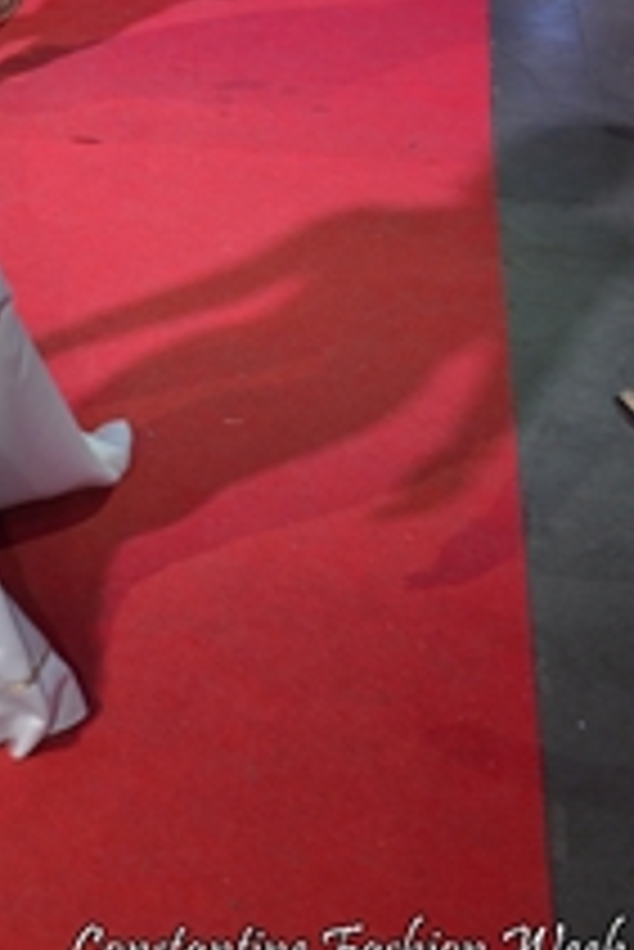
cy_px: -72
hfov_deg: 11.4
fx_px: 3112
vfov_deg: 16.8
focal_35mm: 118
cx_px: -85
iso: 400
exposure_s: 1/60
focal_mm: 32
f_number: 4.2
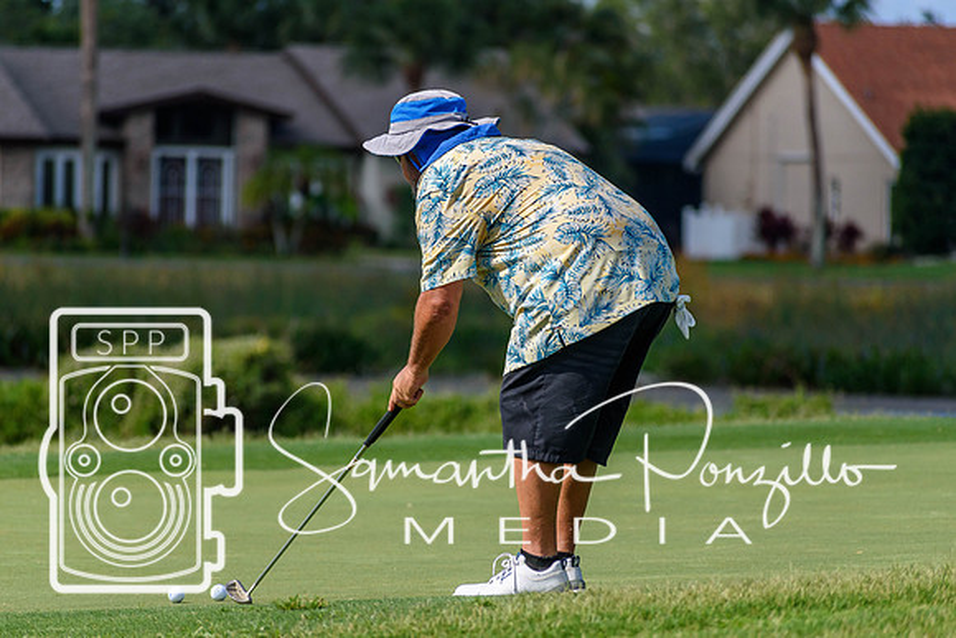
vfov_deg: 4.2
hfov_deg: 6.2
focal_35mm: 330
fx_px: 8765
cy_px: 319
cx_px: 478
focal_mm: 220
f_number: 5.6
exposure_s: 1/2000
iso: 280
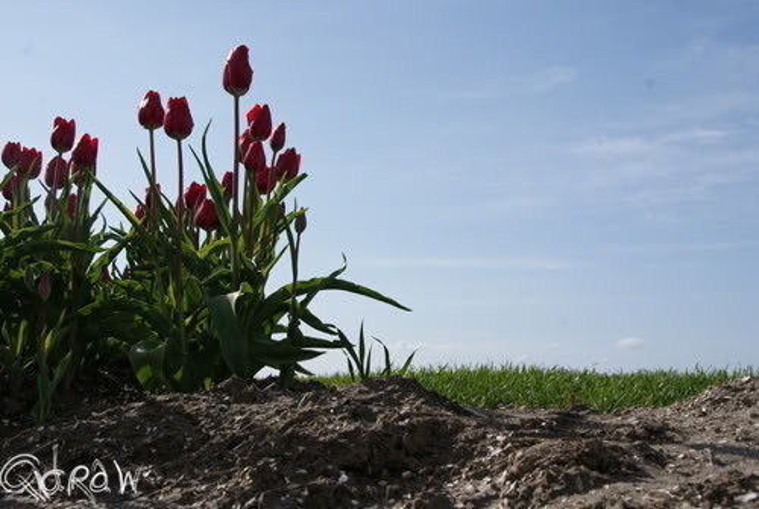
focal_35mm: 52
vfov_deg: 25.8
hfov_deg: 37.8
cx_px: 380
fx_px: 1108
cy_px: 254
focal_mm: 35
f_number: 13
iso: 200
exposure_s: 1/400
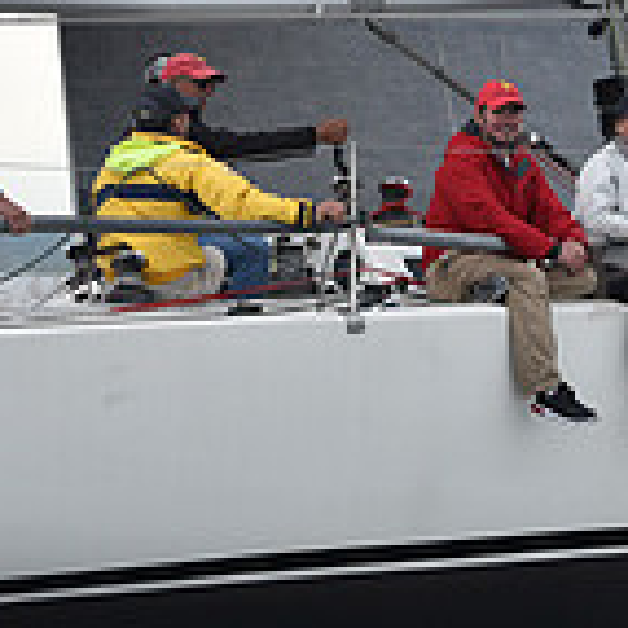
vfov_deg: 7.2
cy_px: 37
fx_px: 4967
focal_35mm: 242
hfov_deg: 7.2
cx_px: 356
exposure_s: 1/800
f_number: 5
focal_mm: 70
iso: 400
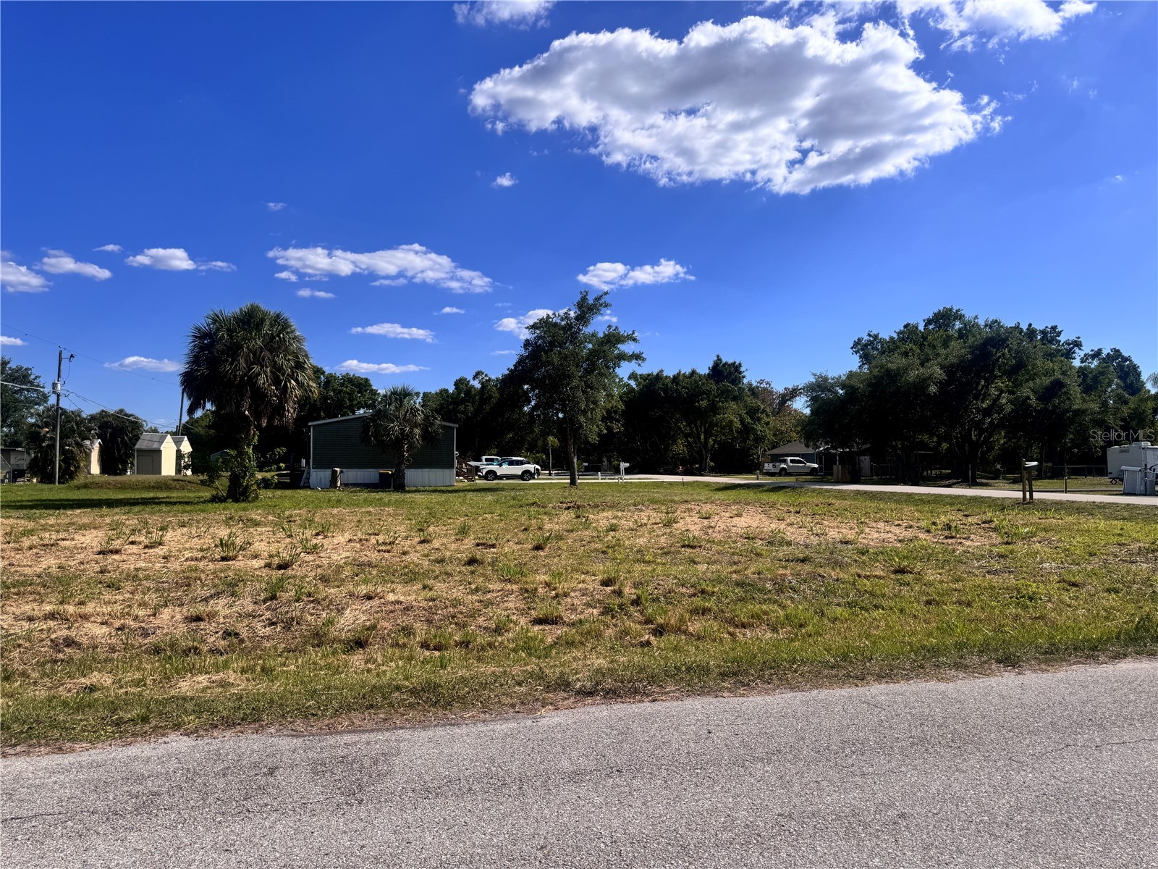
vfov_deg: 56.8
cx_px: 579
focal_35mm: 24
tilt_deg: +0.5
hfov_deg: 71.6
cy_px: 434
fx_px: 803
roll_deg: +0.8
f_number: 1.78
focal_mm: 6.76
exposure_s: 1/7092
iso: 80
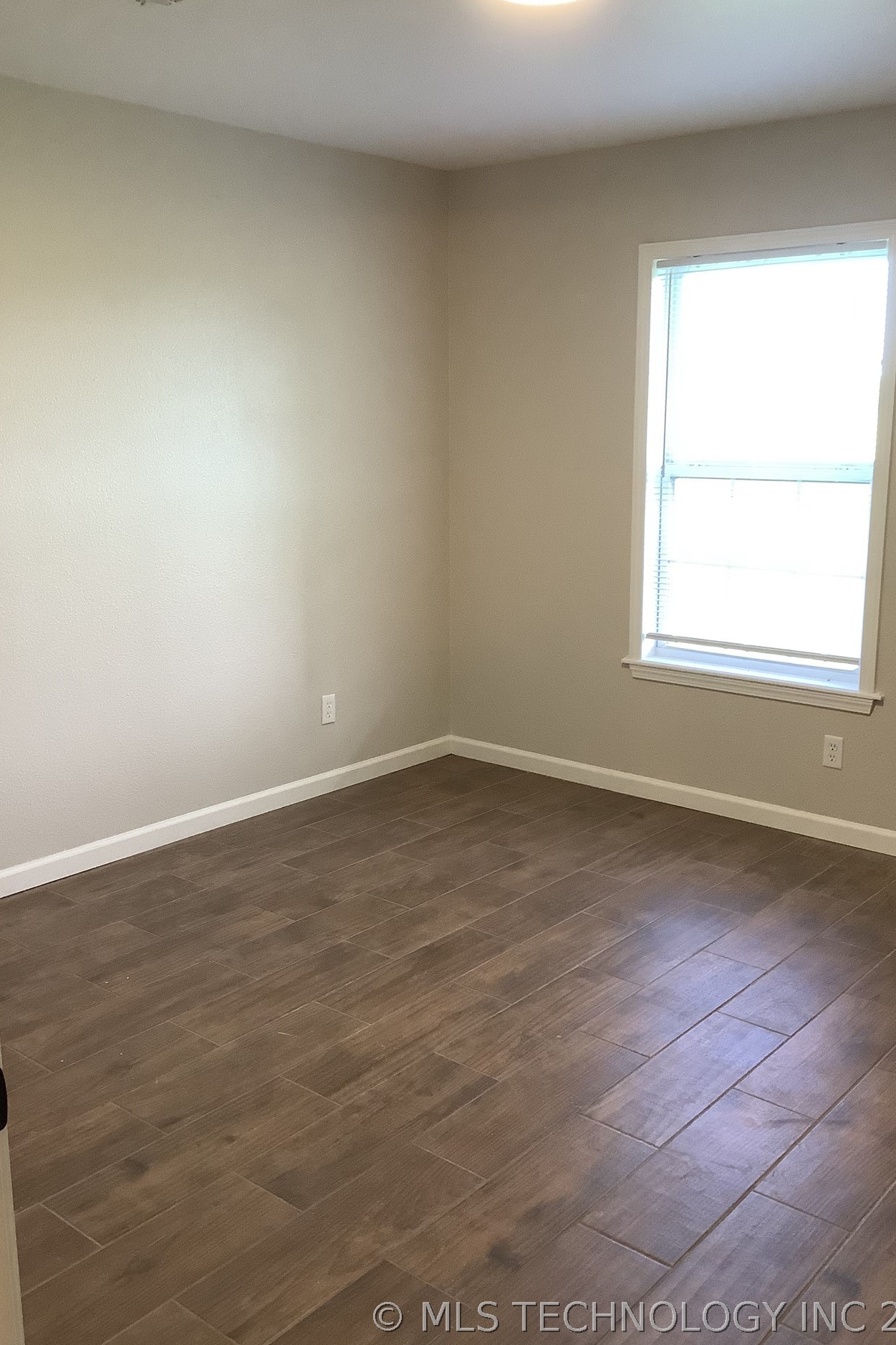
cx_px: 473
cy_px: 660
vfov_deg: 57.2
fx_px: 1232
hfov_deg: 40.0
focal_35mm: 33
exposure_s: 1/60
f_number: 2.4
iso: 160
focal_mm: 3.3
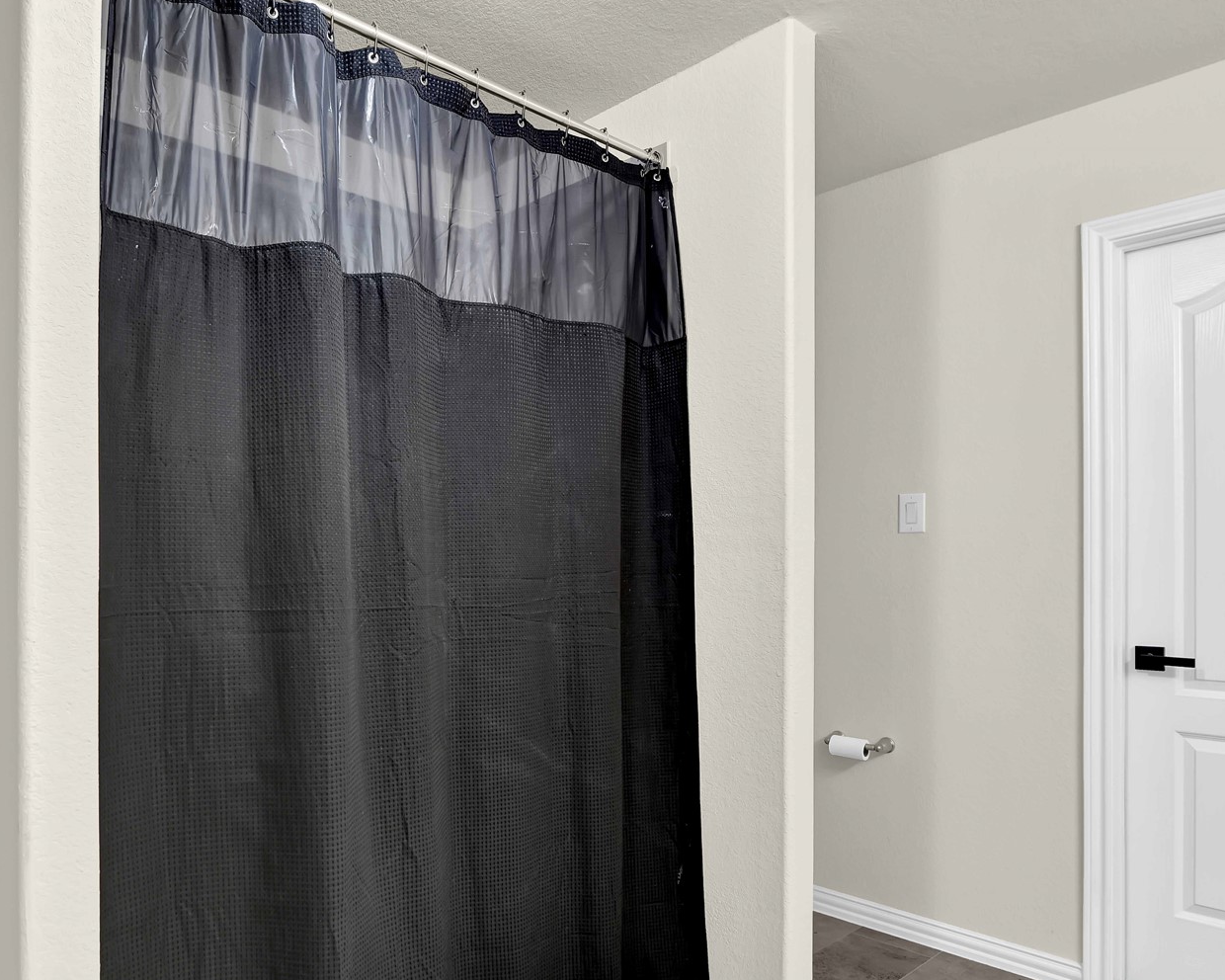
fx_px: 834
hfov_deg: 70.6
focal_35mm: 23
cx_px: 414
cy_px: 581
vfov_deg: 60.4
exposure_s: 1/1.67
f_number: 8
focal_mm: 14
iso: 100
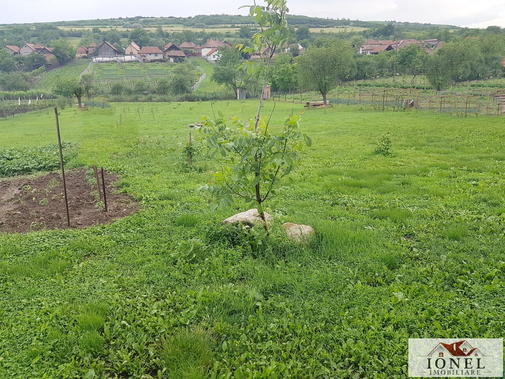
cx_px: 252
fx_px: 379
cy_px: 190
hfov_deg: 67.3
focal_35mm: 26
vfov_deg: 53.1
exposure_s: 1/654
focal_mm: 4.2
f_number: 1.7
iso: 50
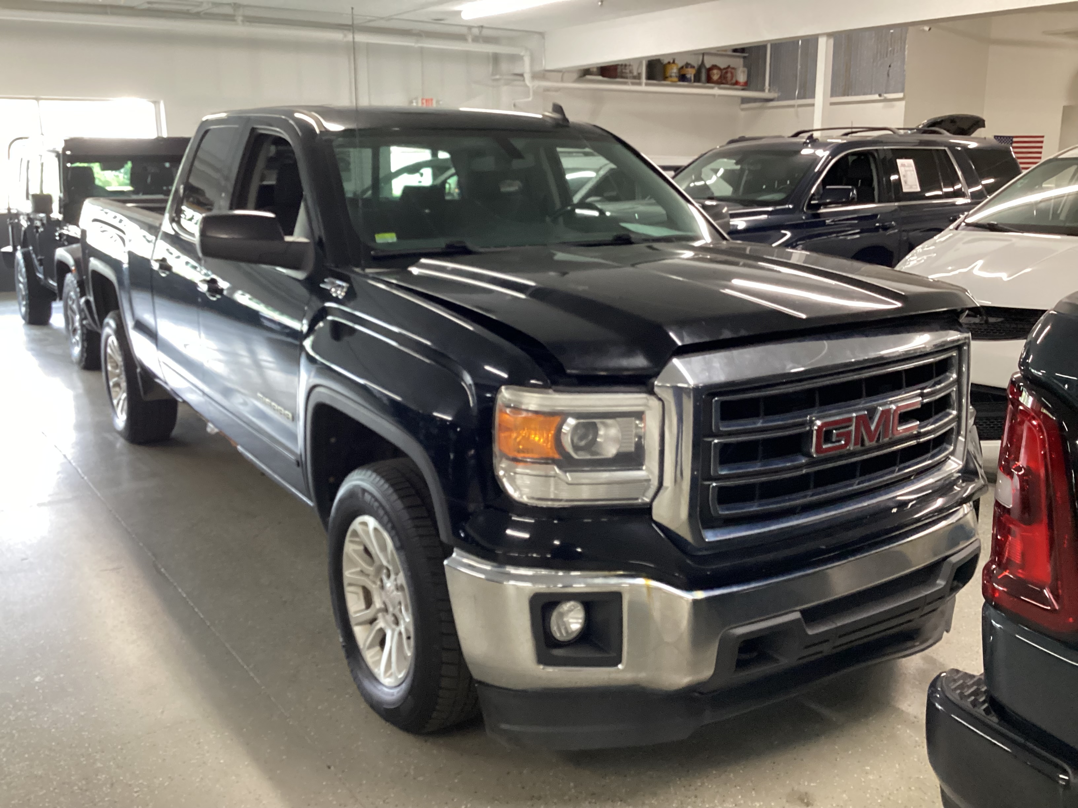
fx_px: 965
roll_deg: -0.1
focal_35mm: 31
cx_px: 539
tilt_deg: -16.7
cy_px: 404
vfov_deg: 45.4
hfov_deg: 58.4
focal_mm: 3.3
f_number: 2.4
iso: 400
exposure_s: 1/60
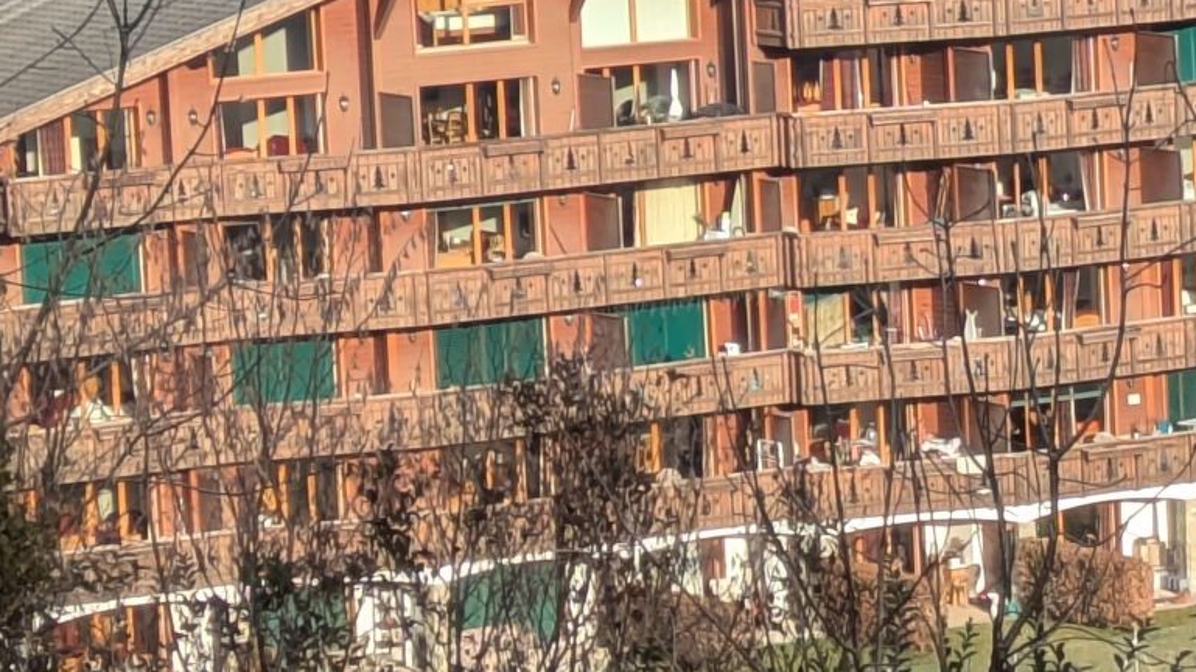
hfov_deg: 14.5
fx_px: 4692
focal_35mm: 148
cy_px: 17
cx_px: 519
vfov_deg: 8.2
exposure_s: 1/717
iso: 50
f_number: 1.89
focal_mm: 5.43
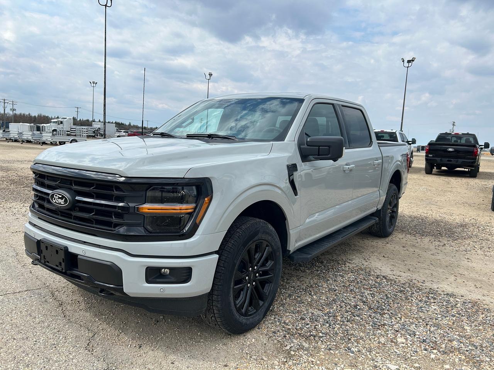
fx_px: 371
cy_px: 185
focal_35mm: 26
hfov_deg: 67.3
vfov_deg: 53.1
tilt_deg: -7.5
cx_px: 247
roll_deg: -2.7
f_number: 1.5
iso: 50
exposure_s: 1/3968
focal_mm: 5.7
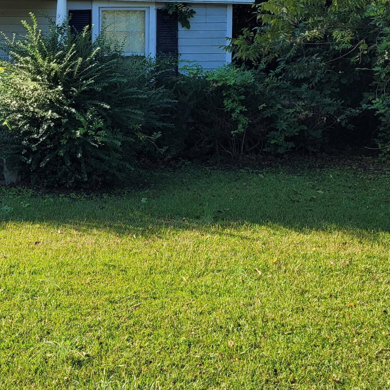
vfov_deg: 28.3
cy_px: 65
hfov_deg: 26.7
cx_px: -39
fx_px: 752
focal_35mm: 59
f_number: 1.8
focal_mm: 5.4
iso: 40
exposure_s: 1/843
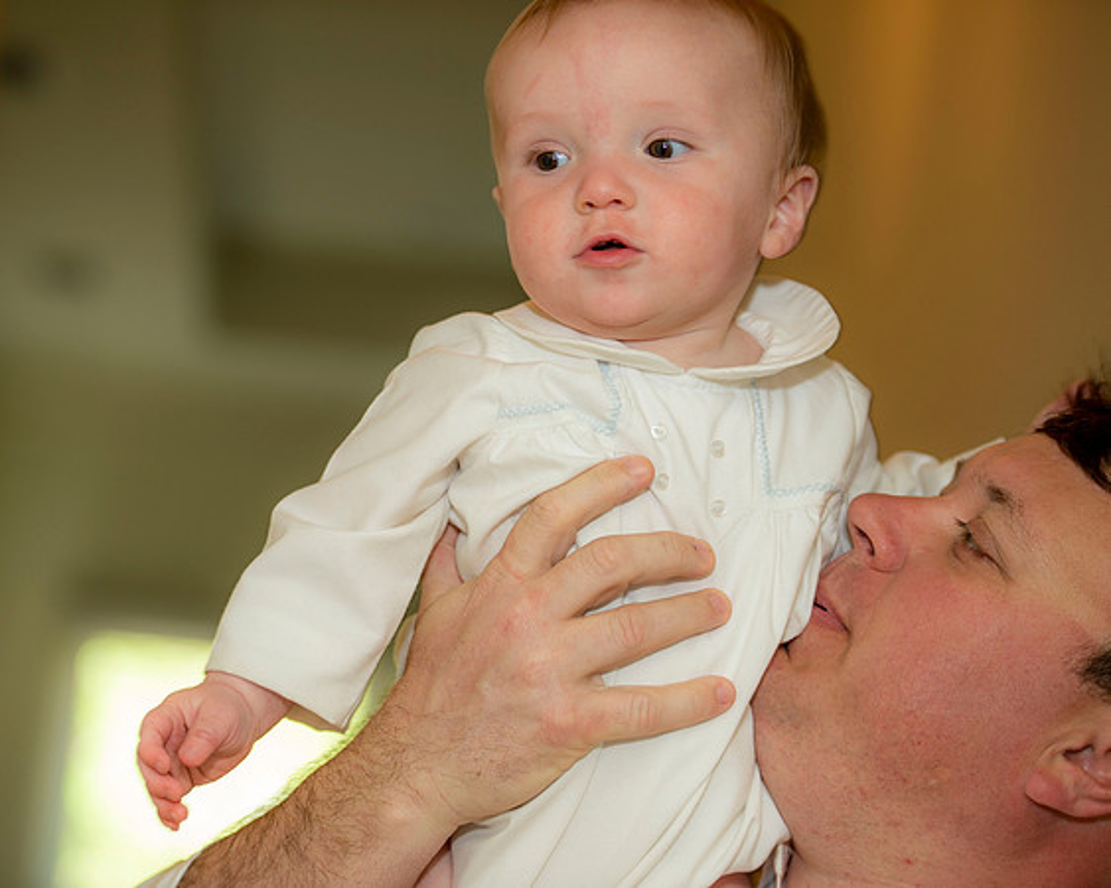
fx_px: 3408
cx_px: 444
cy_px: 444
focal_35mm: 104
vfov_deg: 14.8
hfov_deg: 18.5
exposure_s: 1/100
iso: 200
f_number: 2.8
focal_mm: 92
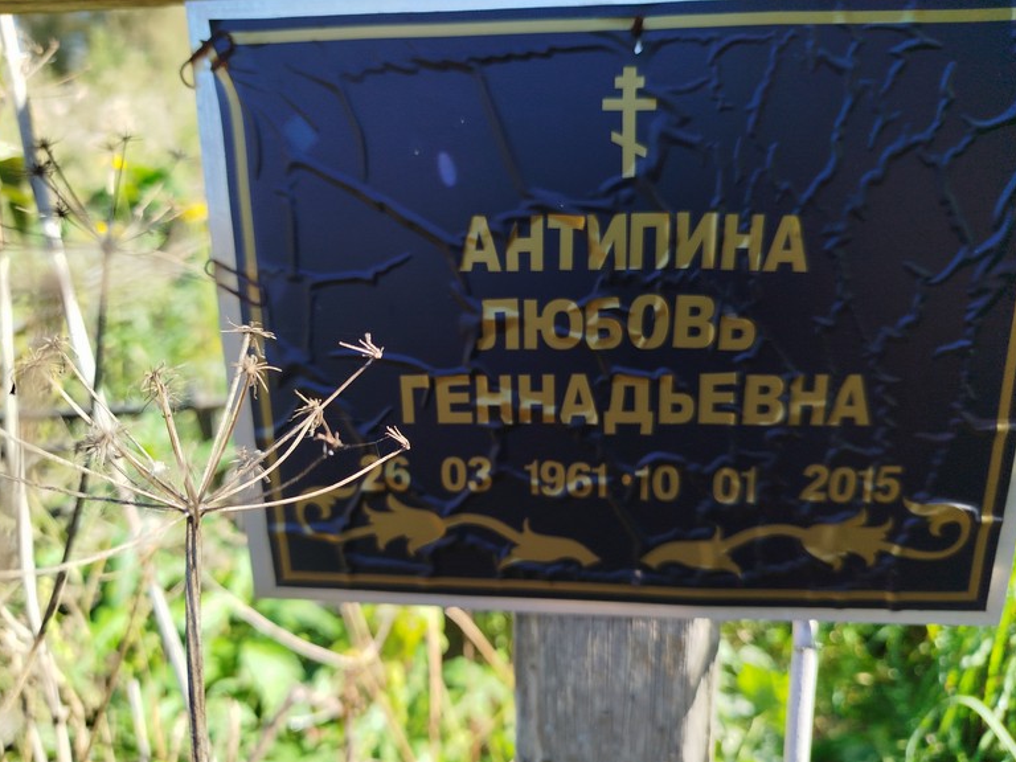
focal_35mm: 25
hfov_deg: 69.4
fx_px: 734
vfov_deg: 54.9
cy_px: 396
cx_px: 492
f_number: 1.7
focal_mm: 5.31
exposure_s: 1/239
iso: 50
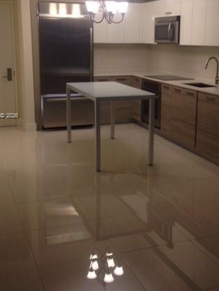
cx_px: 117
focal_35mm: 51
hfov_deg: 28.6
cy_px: 116
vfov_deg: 37.3
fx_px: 430
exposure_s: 1/20
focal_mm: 4.12
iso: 80
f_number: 2.4
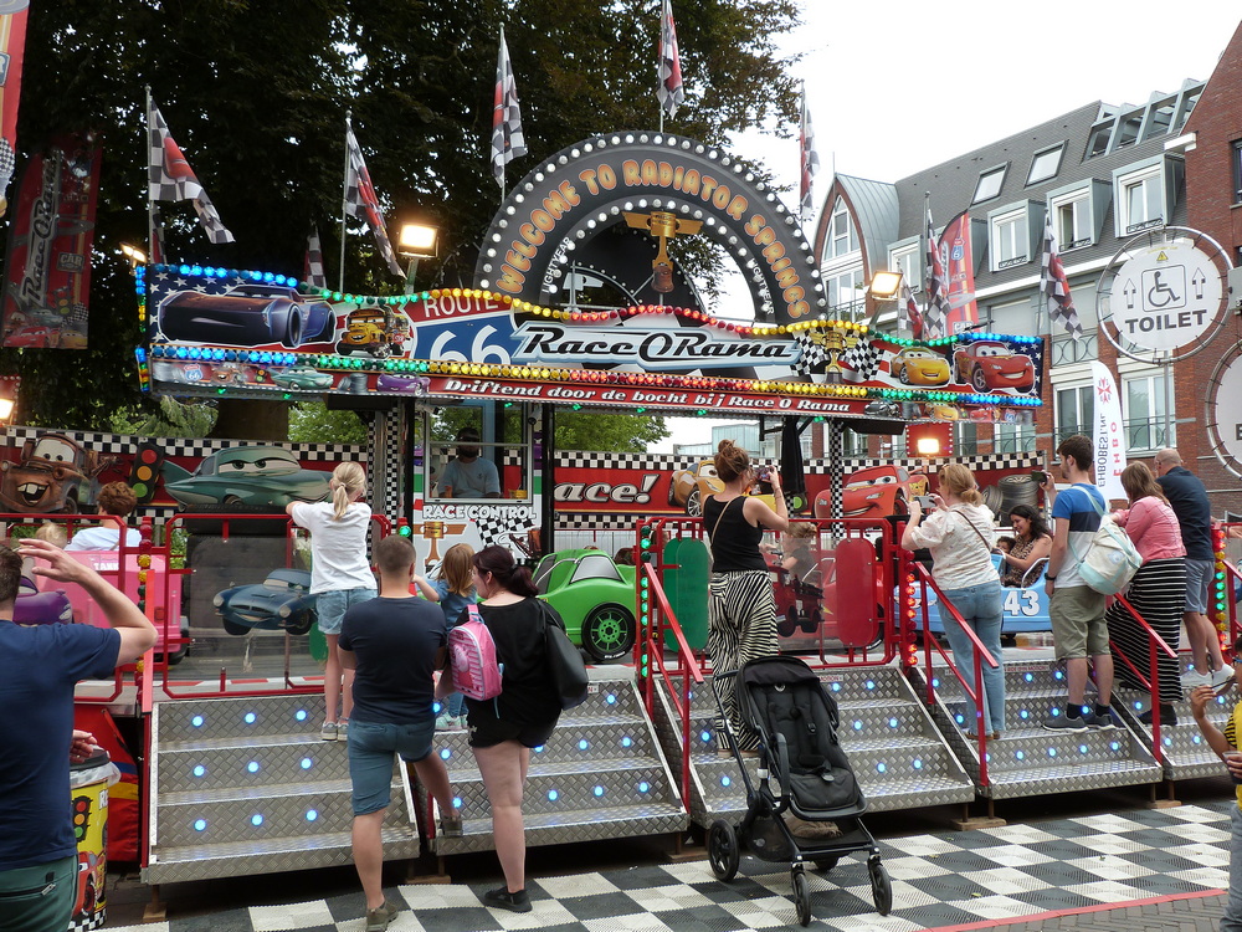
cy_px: 466
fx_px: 1112
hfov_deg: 58.4
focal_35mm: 31
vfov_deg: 45.4
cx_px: 621
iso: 100
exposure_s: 1/200
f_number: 4
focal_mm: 5.4
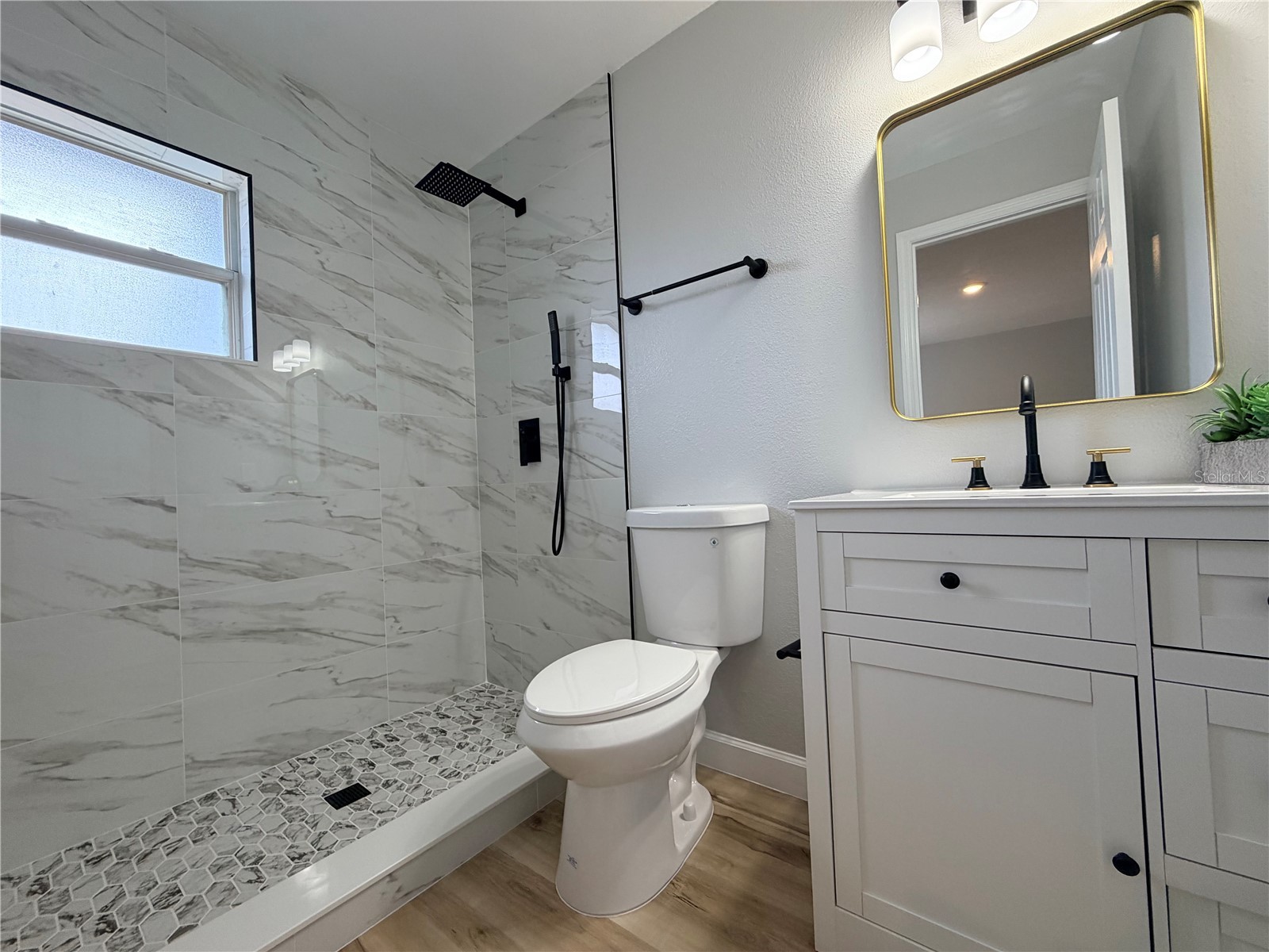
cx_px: 634
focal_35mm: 14
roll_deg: +2.4
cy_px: 476
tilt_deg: +0.4
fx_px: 513
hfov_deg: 102.1
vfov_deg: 85.7
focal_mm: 2.22
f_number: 2.2
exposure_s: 1/120
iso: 160
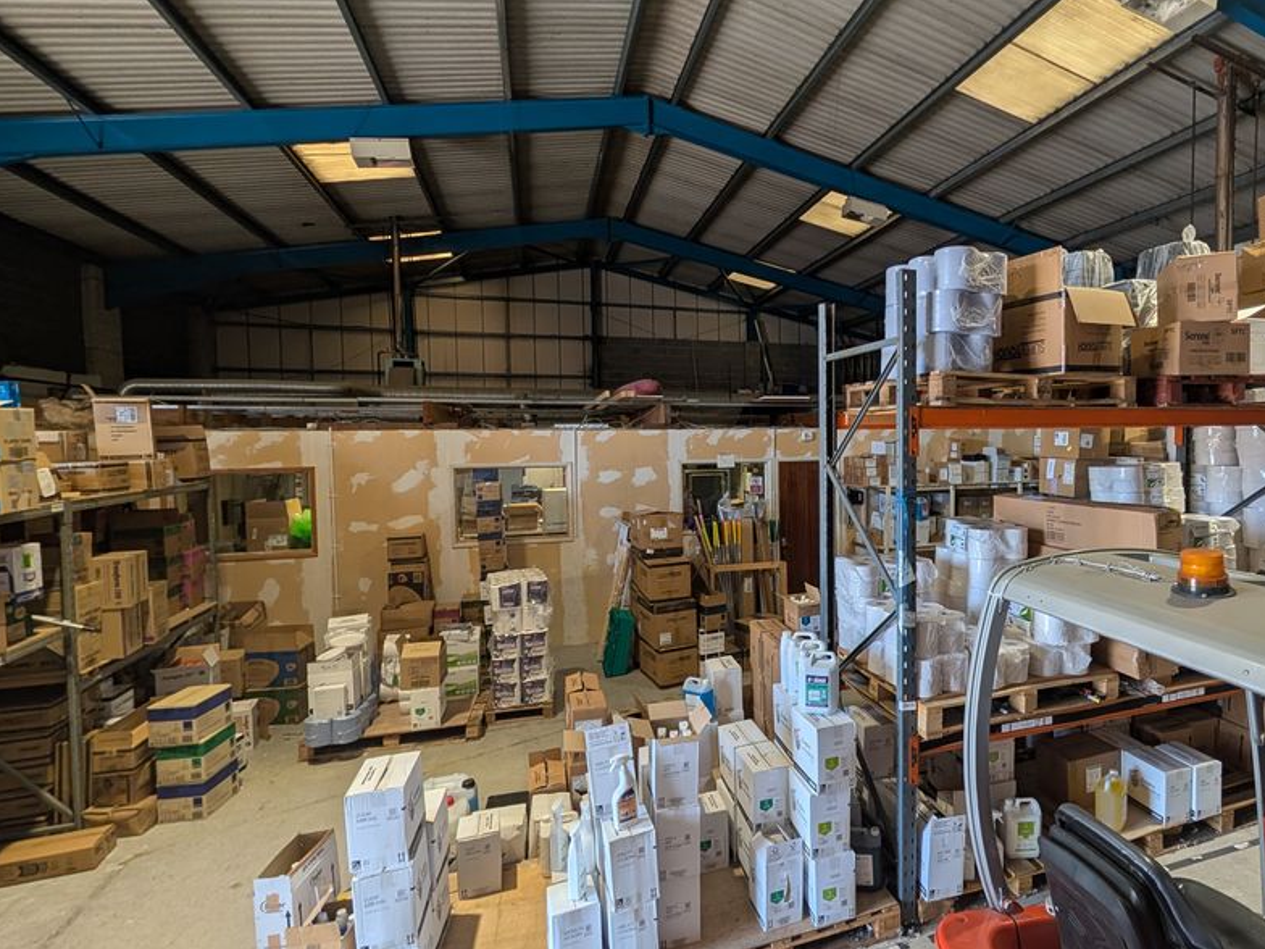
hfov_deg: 89.3
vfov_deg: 74.7
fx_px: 621
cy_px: 462
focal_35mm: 17
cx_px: 787
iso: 130
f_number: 1.7
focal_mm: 2.02
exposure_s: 1/196
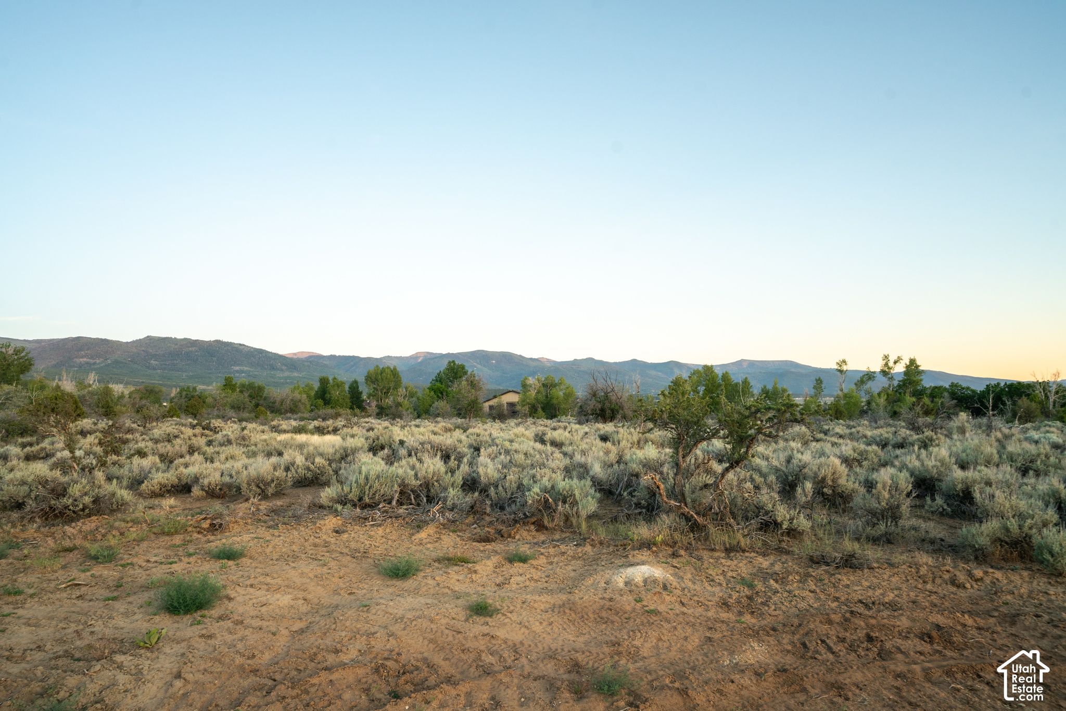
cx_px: 533
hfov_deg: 73.0
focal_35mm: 24
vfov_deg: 52.5
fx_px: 721
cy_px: 356
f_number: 7.1
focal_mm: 24
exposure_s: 1/50
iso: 200
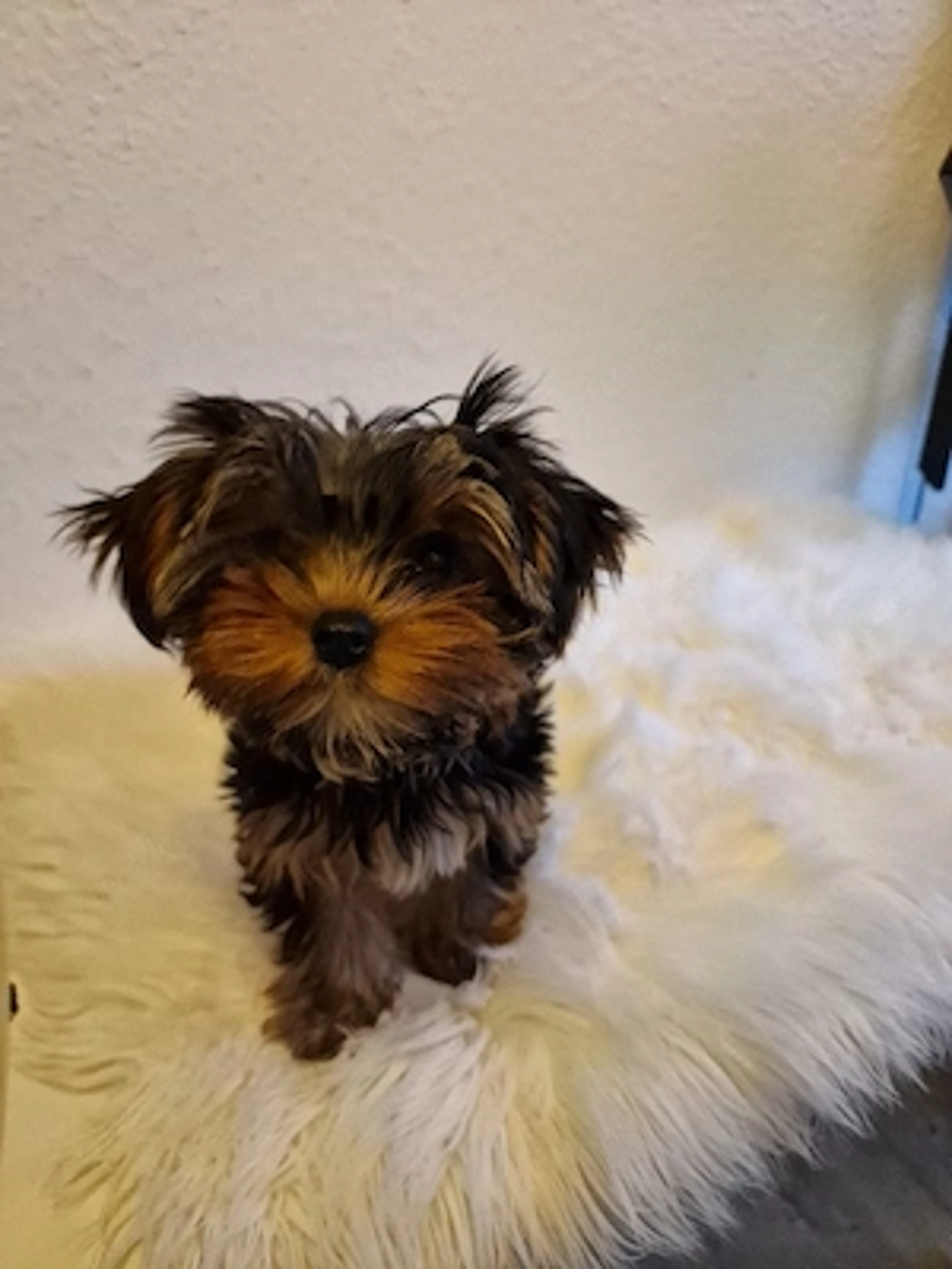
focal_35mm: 23
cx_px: 476
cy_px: 634
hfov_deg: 58.9
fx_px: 843
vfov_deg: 73.9
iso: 640
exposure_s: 1/50
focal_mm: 6.4
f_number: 1.8
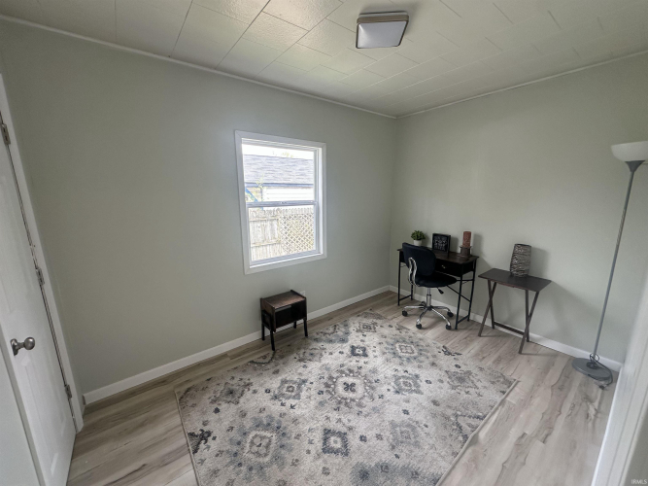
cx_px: 324
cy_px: 243
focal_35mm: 14
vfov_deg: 85.7
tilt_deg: -11.2
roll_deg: +0.4
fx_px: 262
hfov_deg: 102.1
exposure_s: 1/120
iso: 80
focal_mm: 2.22
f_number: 2.2
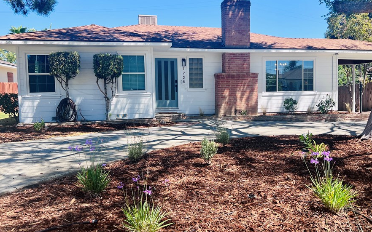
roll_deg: +0.7
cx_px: 204
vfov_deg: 39.4
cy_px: 112
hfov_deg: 59.5
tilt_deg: -3.5
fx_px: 324
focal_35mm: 32
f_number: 1.5
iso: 50
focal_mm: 5.7
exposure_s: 1/1934
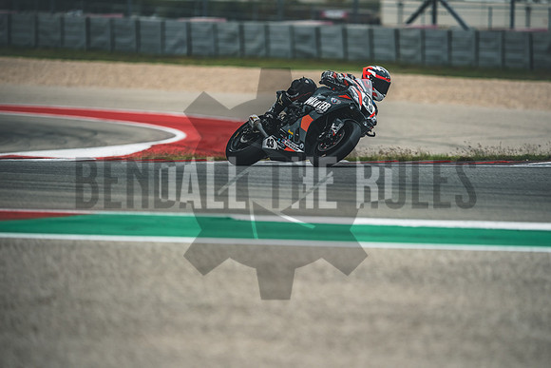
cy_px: 184
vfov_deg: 4.6
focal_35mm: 300
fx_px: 4593
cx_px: 276
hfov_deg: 6.9
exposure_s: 1/1600
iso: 200
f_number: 2
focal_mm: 200
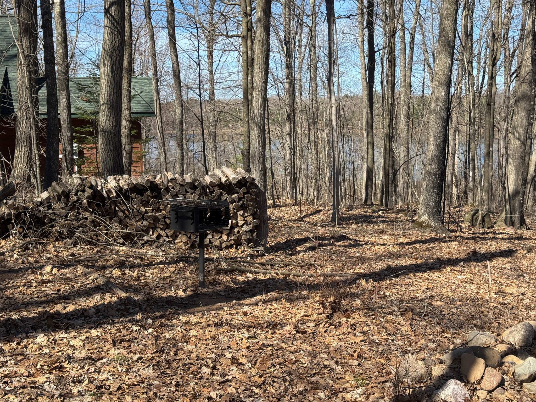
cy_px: 201
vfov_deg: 30.3
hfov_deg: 39.7
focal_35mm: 48
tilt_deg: -11.5
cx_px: 268
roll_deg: +1.1
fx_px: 743
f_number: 1.78
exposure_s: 1/2110
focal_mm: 6.76
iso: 64
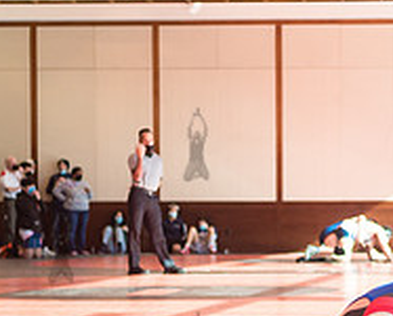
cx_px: 467
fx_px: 1665
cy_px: 245
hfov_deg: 13.1
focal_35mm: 143
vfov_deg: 10.8
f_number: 2.8
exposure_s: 1/400
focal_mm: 35
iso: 400
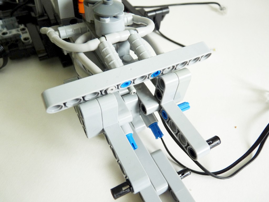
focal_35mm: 27
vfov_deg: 51.4
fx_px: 210
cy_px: 101
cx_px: 134
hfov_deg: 65.3
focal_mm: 4.8
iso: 200
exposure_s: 1/30
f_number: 2.8
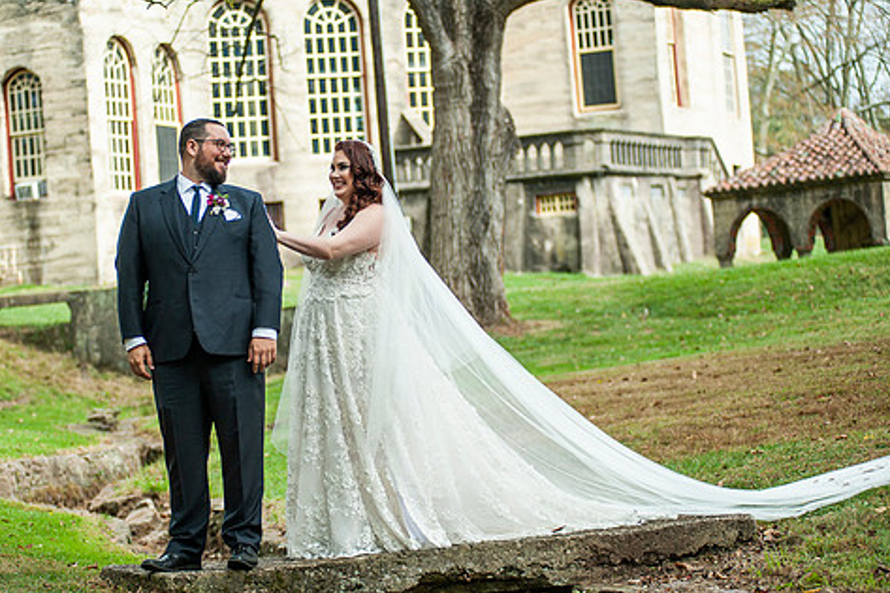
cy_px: 297
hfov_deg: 20.8
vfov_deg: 14.0
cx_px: 354
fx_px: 2422
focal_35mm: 98
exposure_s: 1/1600
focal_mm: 80
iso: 200
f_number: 2.8
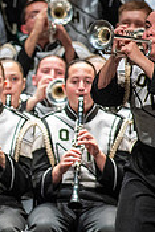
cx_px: -183
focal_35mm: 991
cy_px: 159
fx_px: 6387
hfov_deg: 1.4
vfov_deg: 2.1
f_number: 5.6
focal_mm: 300
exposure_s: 1/400
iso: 5000
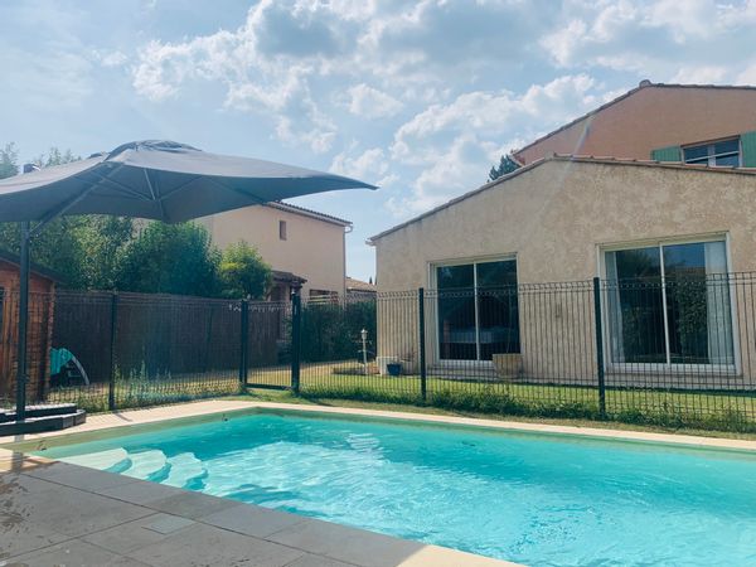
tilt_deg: +6.3
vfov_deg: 53.1
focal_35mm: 26
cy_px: 284
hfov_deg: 67.3
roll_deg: +0.2
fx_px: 568
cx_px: 378
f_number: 1.8
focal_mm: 4.25
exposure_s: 1/5714
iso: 25
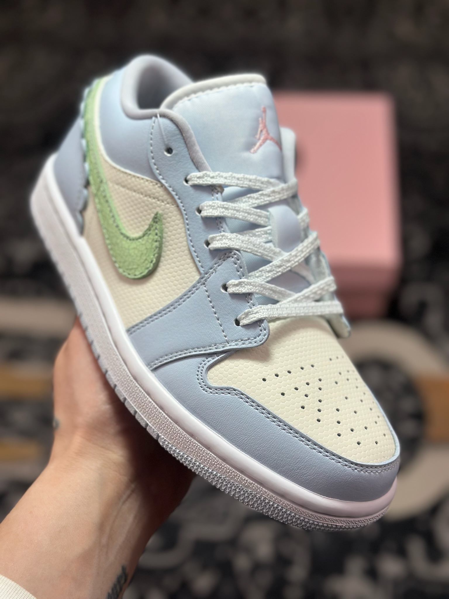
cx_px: 224
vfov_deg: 39.7
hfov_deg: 30.3
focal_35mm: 48
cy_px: 300
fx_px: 830
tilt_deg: -57.1
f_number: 1.78
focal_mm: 6.86
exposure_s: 1/2028
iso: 80
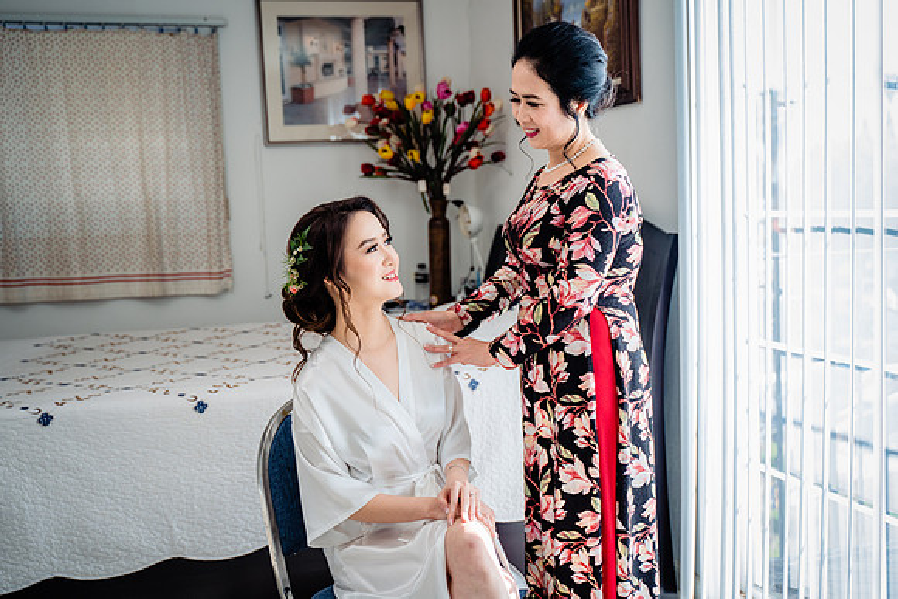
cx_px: 449
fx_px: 998
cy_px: 300
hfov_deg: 48.4
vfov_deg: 33.4
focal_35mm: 40
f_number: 2.8
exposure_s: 1/200
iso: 250
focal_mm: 40
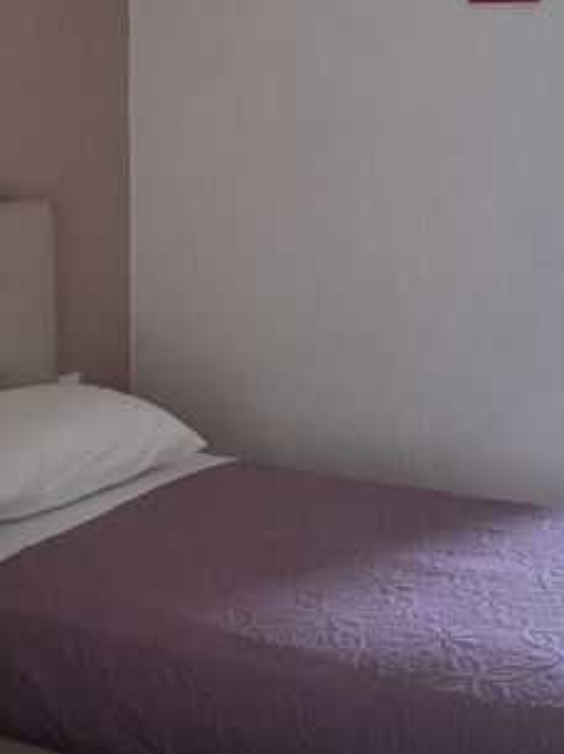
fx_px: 1675
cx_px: 296
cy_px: 214
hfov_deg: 19.1
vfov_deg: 25.1
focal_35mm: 77
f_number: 1.8
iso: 160
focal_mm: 5.54
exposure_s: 1/100
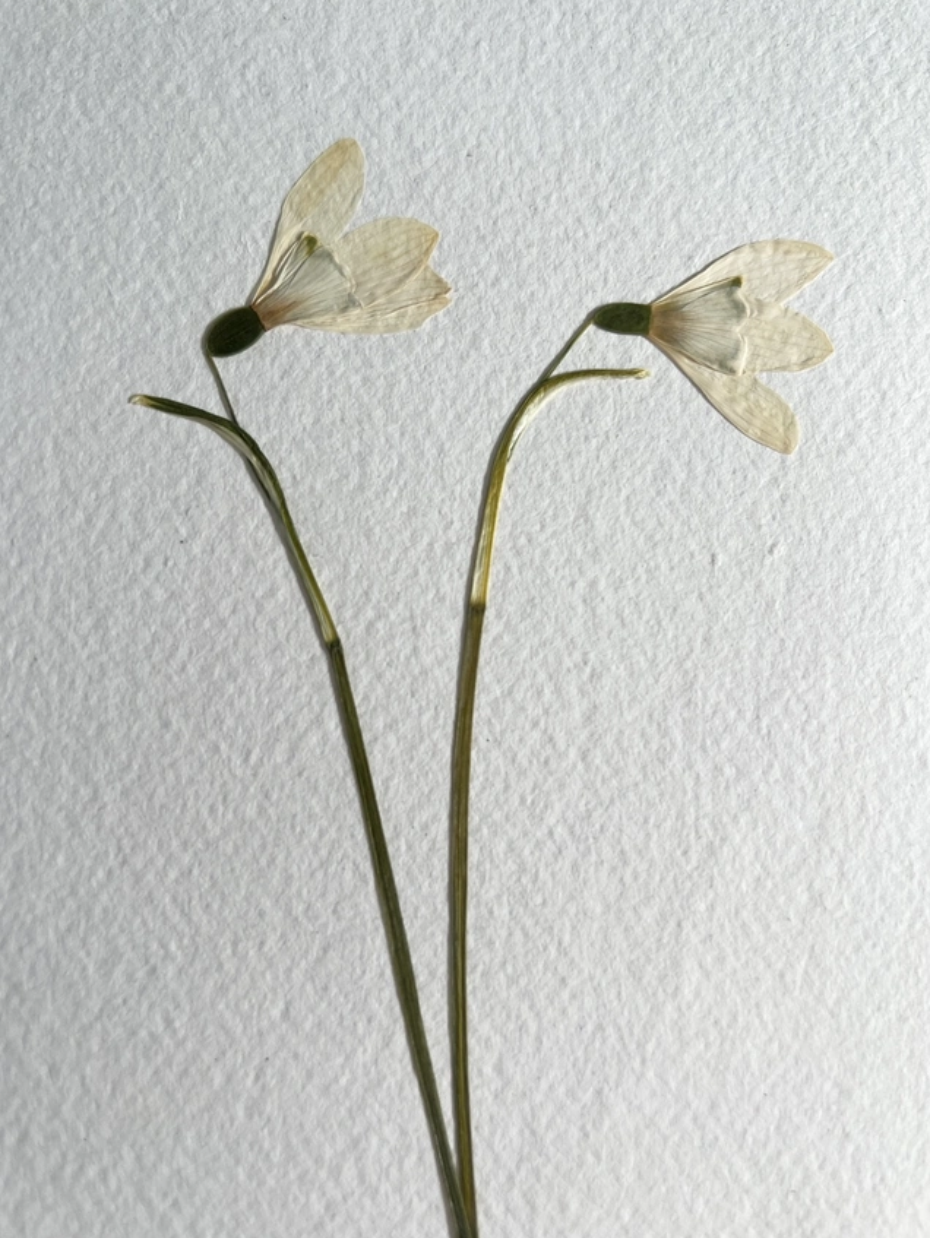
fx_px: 966
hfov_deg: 51.4
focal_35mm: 27
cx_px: 471
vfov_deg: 65.3
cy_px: 602
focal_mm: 5.7
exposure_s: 1/266
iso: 40
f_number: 1.5
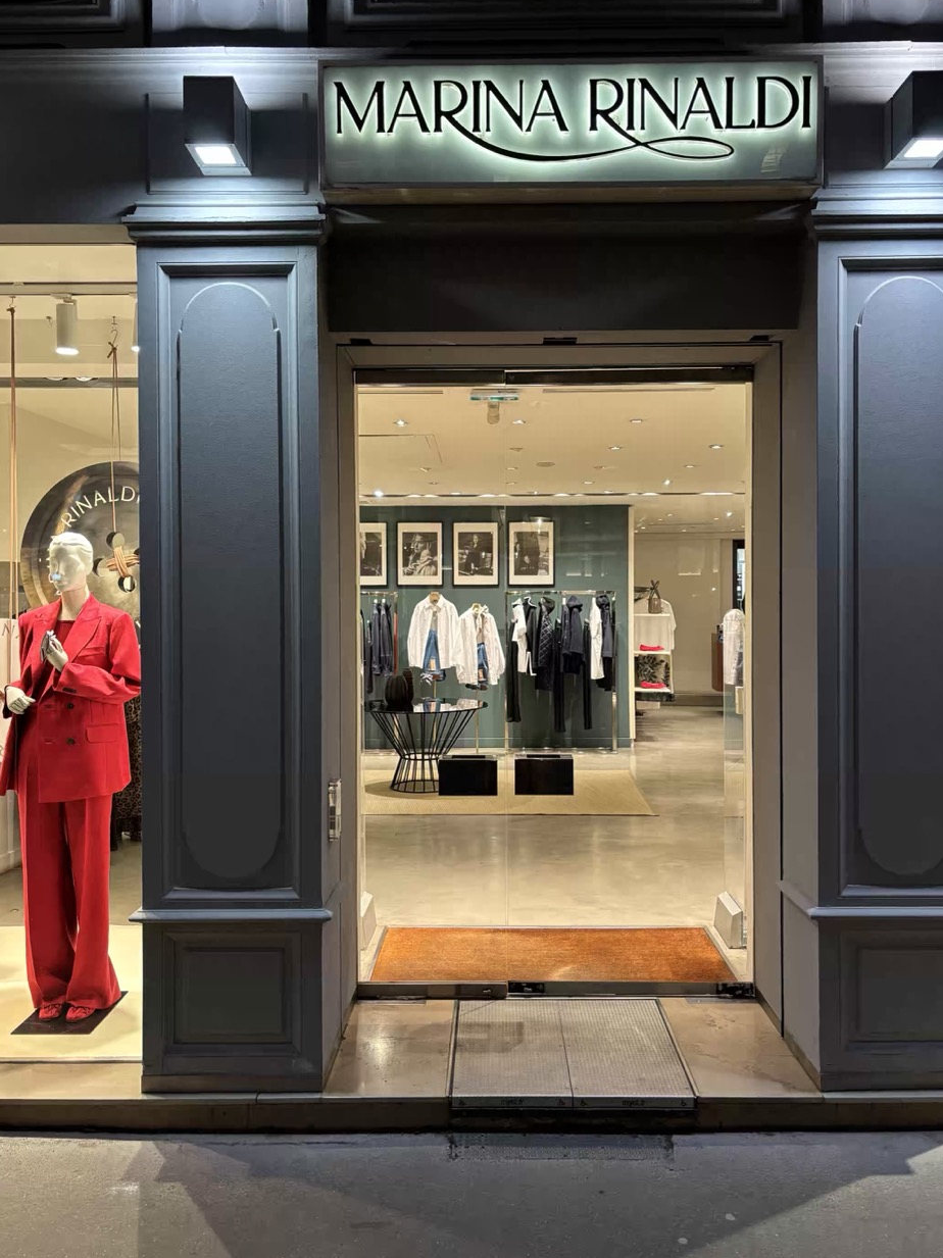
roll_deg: -0.4
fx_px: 981
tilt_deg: +0.2
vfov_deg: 65.3
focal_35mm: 27
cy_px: 607
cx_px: 482
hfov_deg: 51.3
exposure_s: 1/50
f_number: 1.6
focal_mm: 5.96
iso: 160
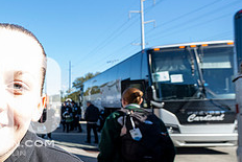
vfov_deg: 37.6
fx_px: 235
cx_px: -18
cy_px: 106
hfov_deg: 43.5
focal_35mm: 35
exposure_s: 1/2000
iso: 1250
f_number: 5
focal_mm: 14
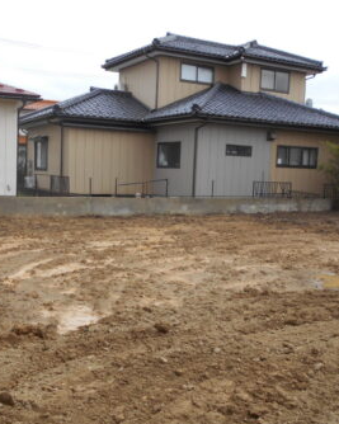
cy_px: 224
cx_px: 137
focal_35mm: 38
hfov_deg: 39.0
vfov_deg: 47.9
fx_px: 477
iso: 80
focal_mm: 4.6
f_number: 3.2
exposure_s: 1/320
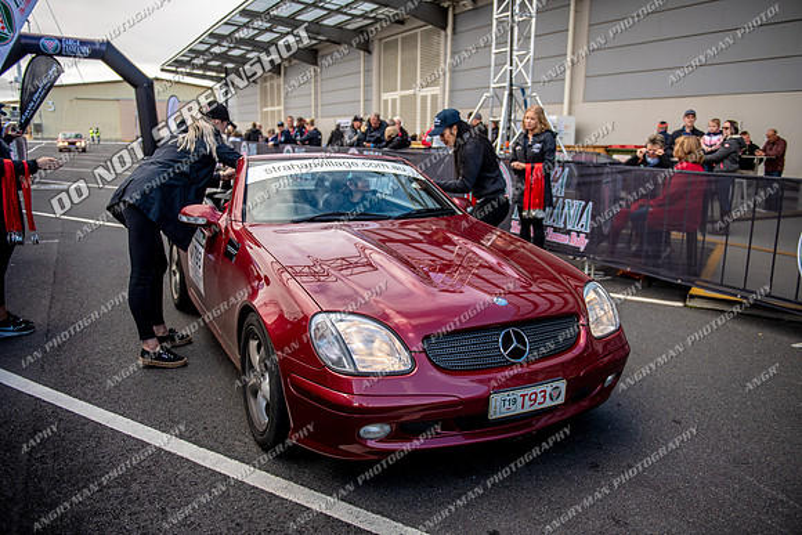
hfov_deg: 65.5
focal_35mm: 28
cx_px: 401
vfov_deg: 46.4
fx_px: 624
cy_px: 268
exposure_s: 1/500
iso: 100
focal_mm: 28
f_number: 2.8
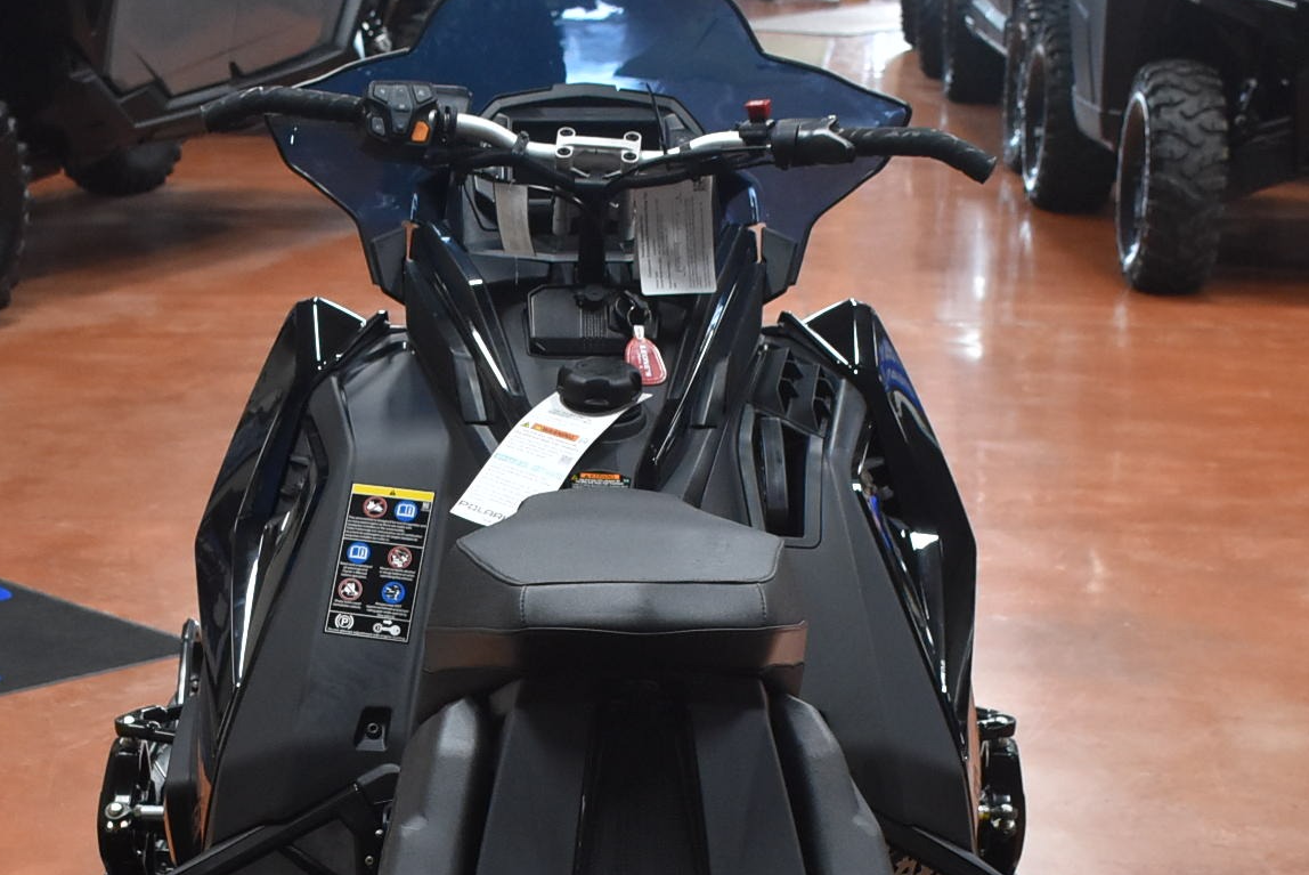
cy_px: 986
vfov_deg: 15.5
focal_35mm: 86
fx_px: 3129
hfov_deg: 23.5
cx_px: 447
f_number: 3.8
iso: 1400
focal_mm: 22
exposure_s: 1/125
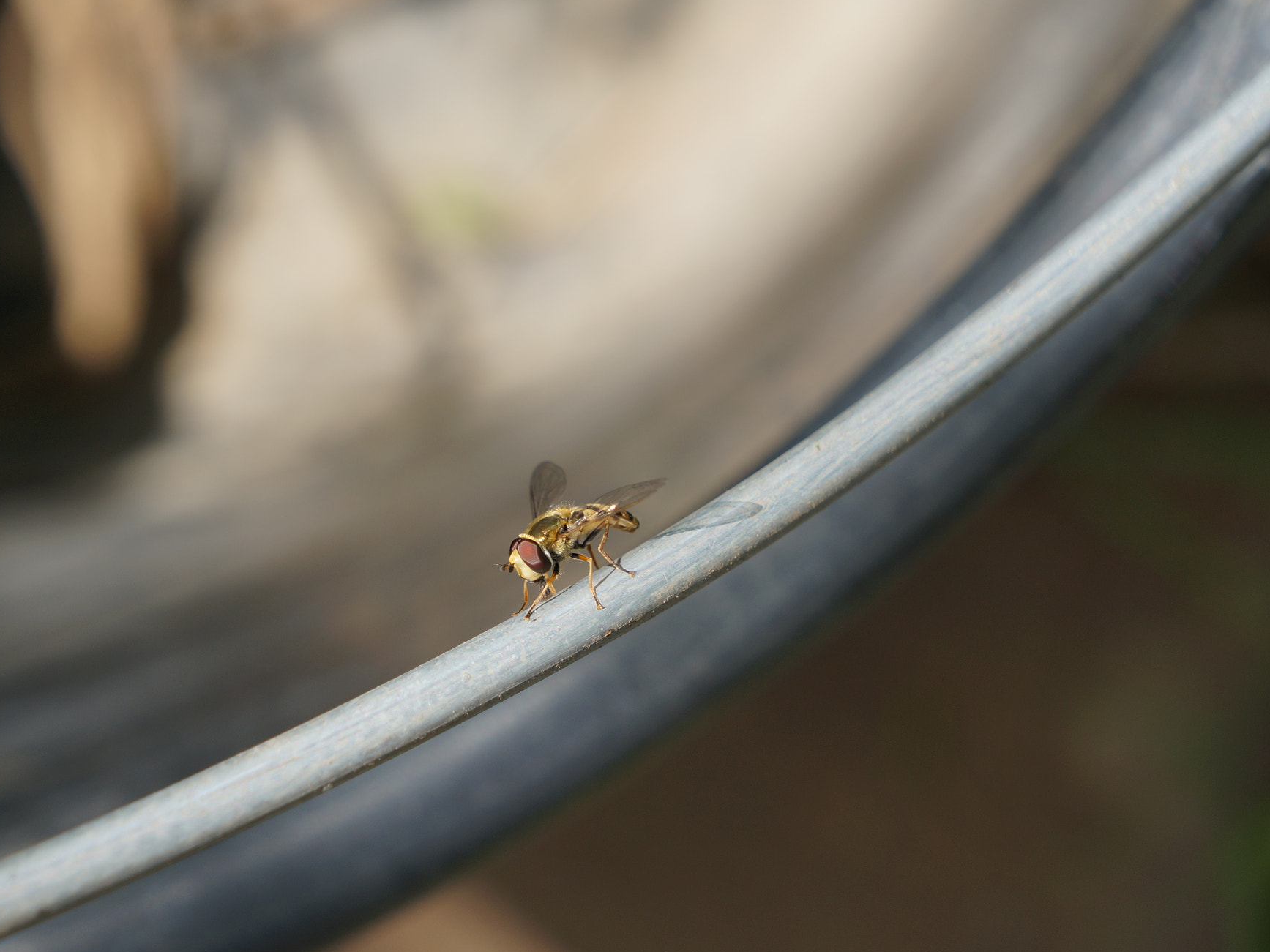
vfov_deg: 15.8
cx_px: 545
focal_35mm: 94
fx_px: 3433
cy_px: 482
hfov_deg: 20.9
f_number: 7.1
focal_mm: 55
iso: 100
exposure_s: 1/160
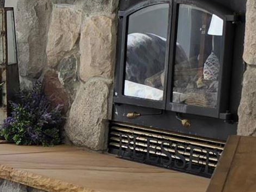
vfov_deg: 9.8
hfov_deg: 12.0
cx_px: -216
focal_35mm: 151
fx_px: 1117
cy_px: 150
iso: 40
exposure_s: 1/120
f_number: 1.7
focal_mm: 6.3
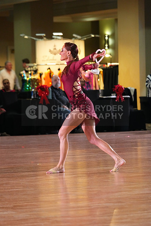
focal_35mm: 187
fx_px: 1176
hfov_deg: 7.3
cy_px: 113
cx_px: 76
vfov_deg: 11.0
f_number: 5
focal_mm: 187
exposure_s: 1/400
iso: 6400
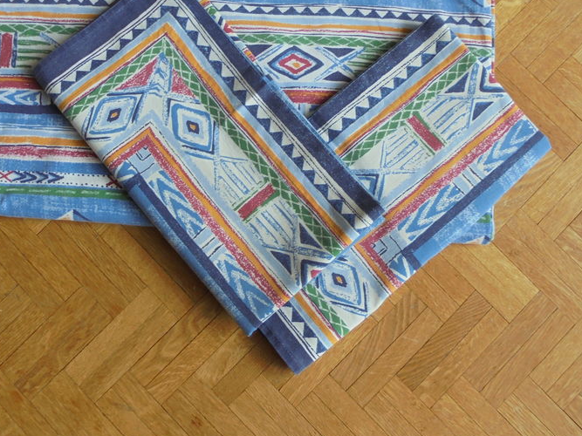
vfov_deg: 36.6
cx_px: 228
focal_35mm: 39
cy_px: 161
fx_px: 656
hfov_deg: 47.5
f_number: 3.5
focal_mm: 4.6
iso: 100
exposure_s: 1/60
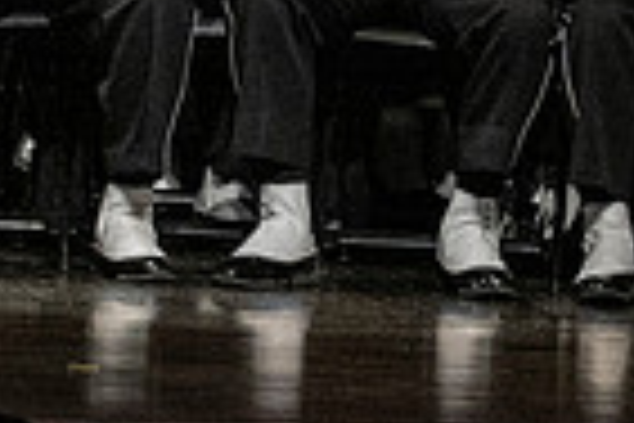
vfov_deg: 1.6
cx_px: -463
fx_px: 15215
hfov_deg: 2.4
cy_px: -306
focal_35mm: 864
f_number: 4
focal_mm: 140
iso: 4000
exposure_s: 1/500
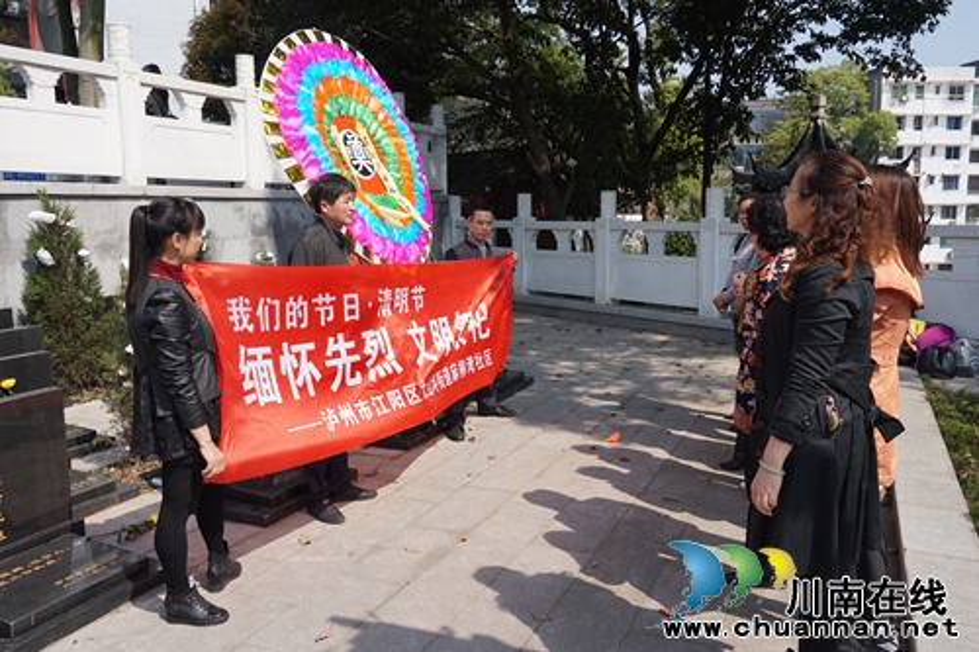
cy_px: 326
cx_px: 490
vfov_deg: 43.6
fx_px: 816
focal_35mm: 30
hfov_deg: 61.9
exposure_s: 1/125
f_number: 10
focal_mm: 20
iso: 100
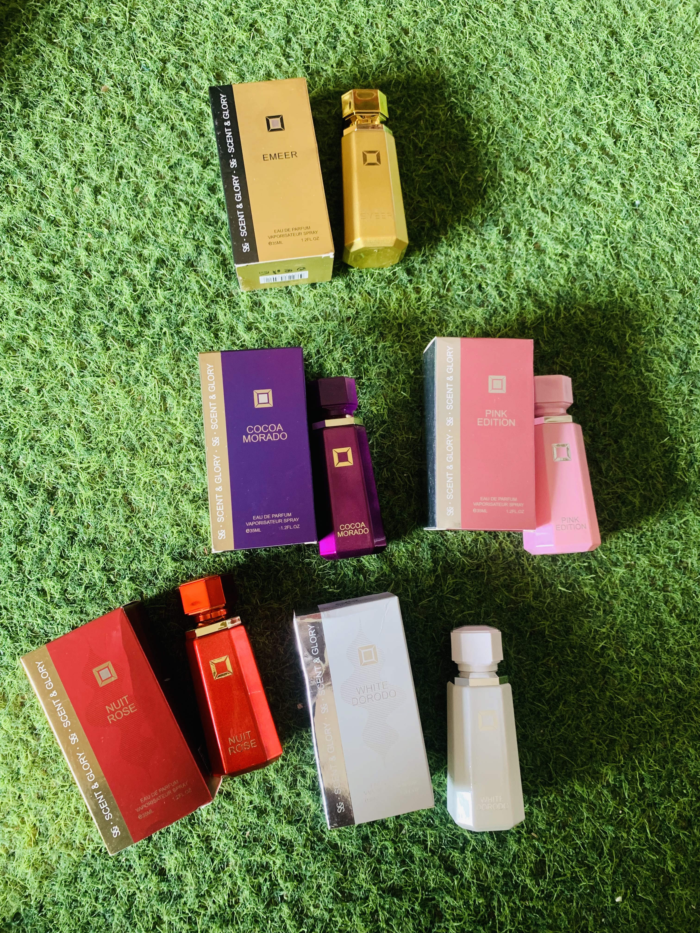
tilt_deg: -81.6
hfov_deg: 53.1
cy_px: 466
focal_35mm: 26
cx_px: 350
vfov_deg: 67.3
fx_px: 701
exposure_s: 1/60
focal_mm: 4.25
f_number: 1.8
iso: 250
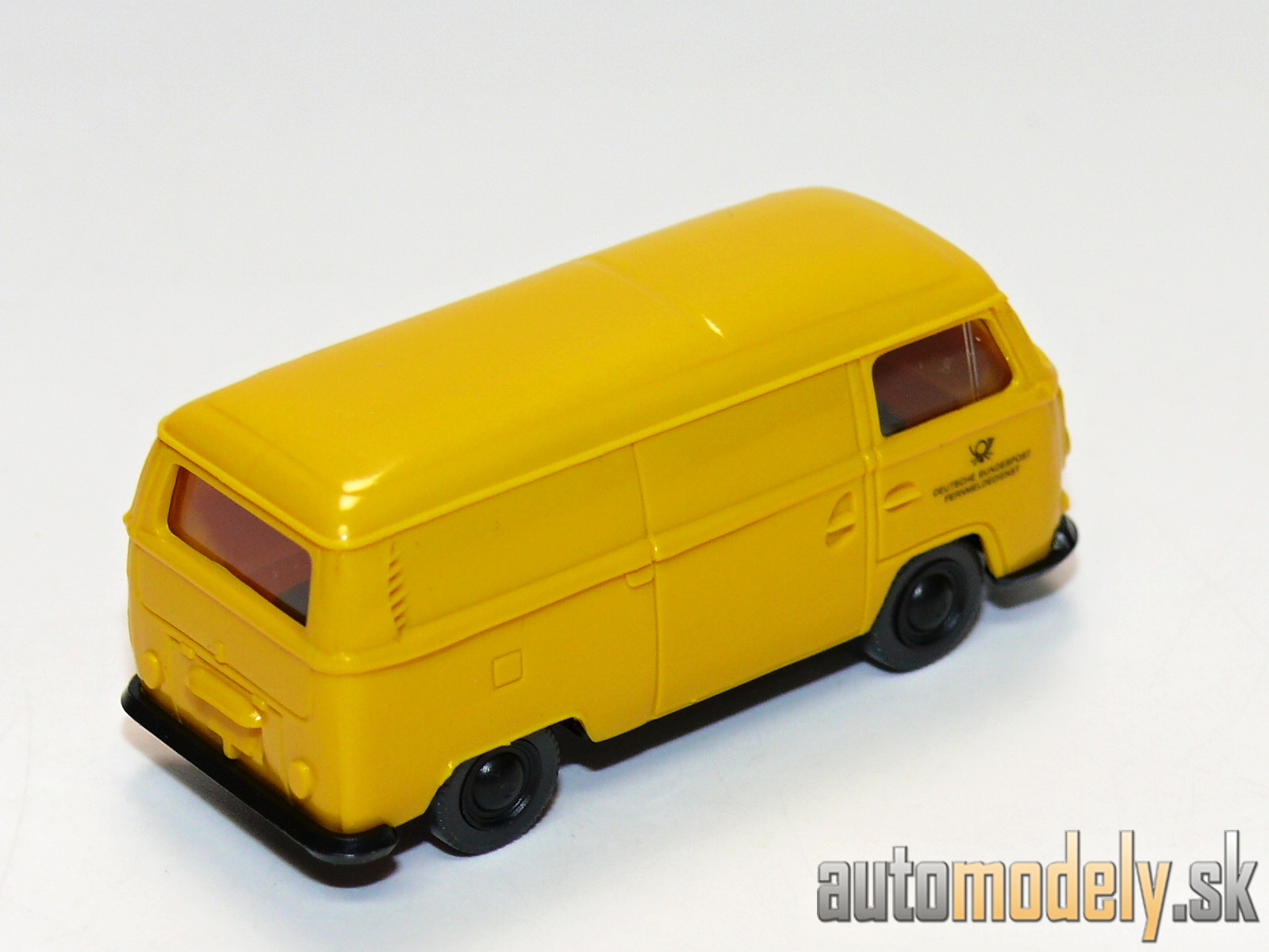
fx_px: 5536
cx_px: 634
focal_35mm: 151
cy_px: 476
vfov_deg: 9.8
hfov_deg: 13.1
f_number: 4
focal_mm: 18
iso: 100
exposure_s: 1/30
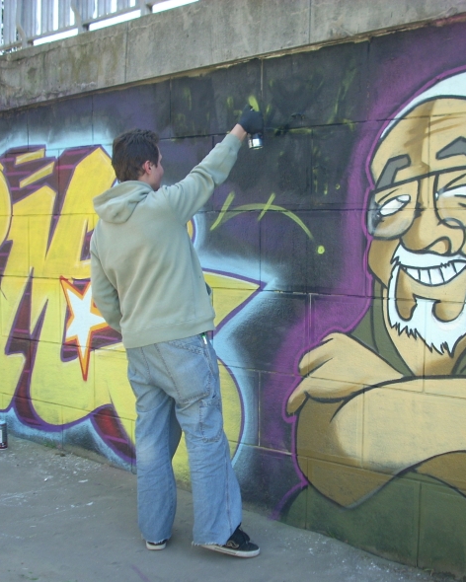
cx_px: 313
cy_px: 294
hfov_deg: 30.6
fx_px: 845
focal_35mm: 49
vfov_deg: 38.0
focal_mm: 6.2
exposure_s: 1/136
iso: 64
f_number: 2.8
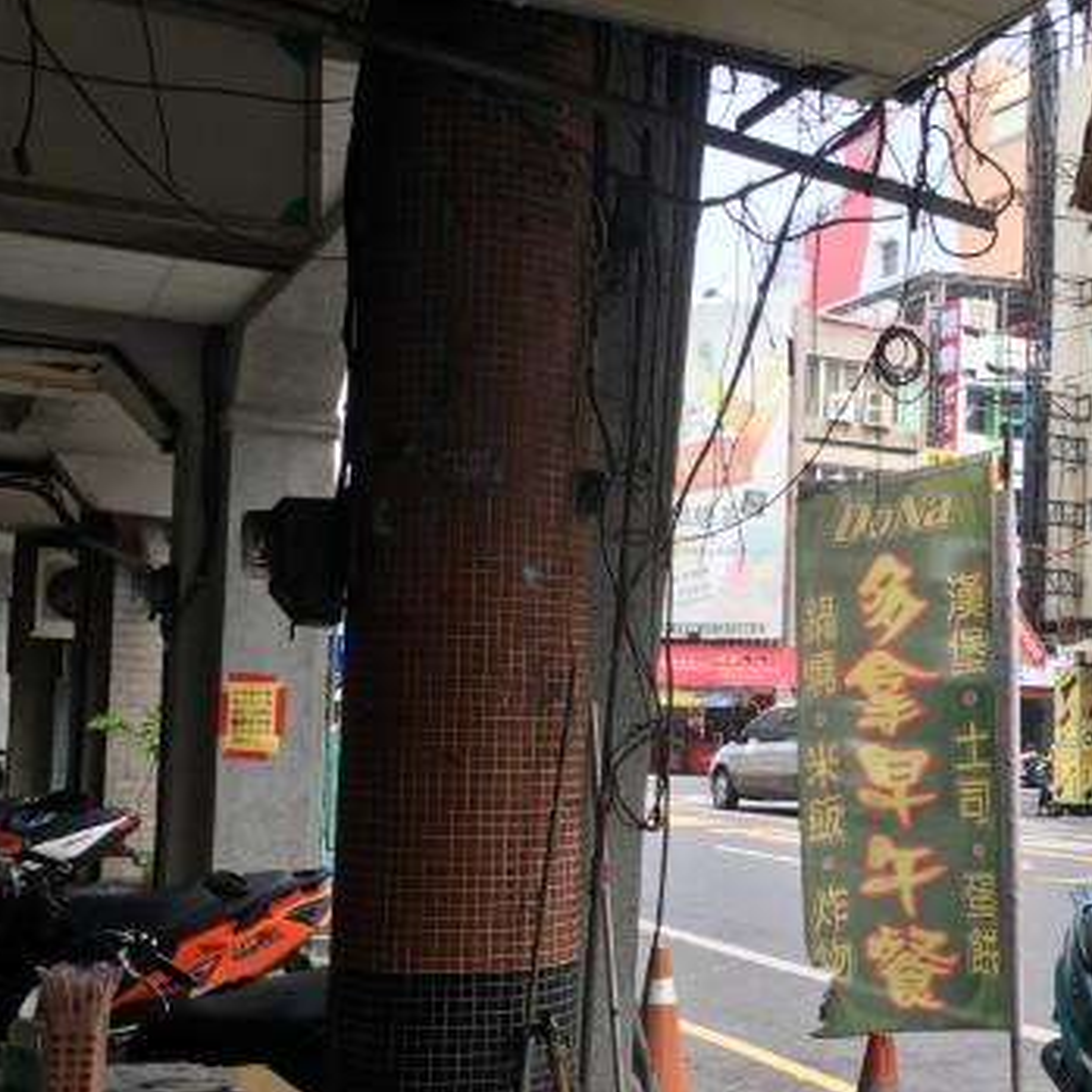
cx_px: 823
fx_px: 1677
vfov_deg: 35.9
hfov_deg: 35.2
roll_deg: -0.7
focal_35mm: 47
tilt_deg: +2.8
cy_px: 648
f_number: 2.2
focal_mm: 4.15
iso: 25
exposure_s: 1/306
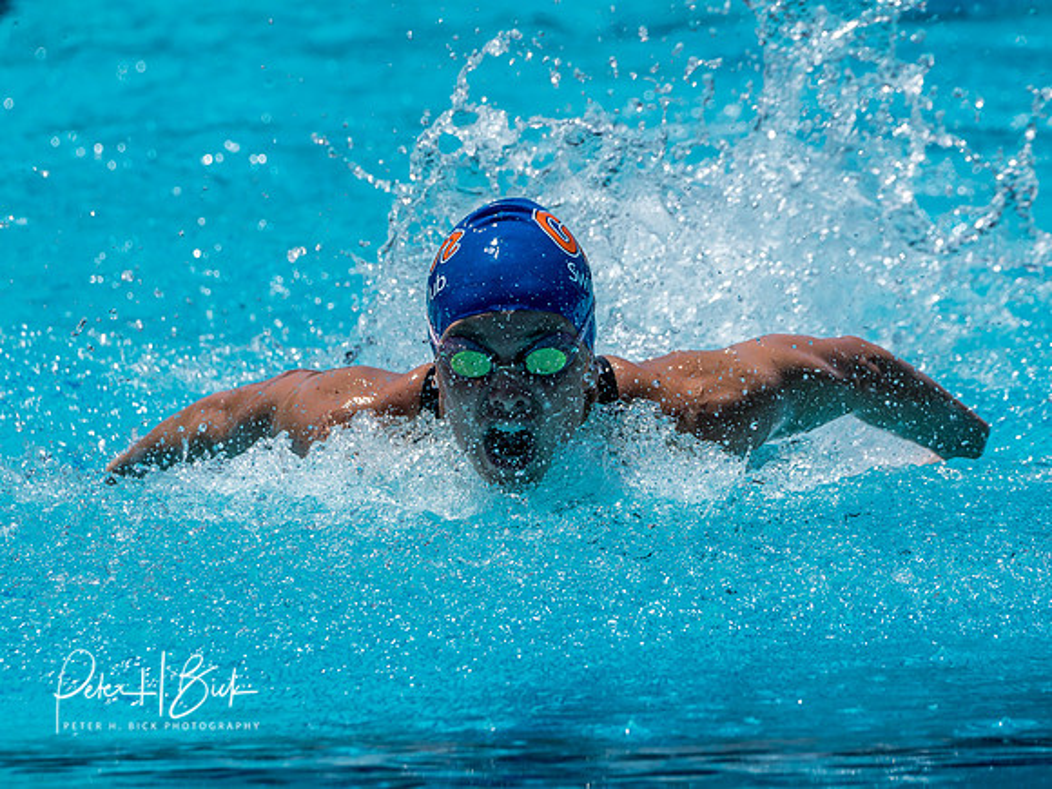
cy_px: 433
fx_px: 14531
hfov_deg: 4.1
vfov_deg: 3.1
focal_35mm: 478
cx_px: 506
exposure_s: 1/1250
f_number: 6.3
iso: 250
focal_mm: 200
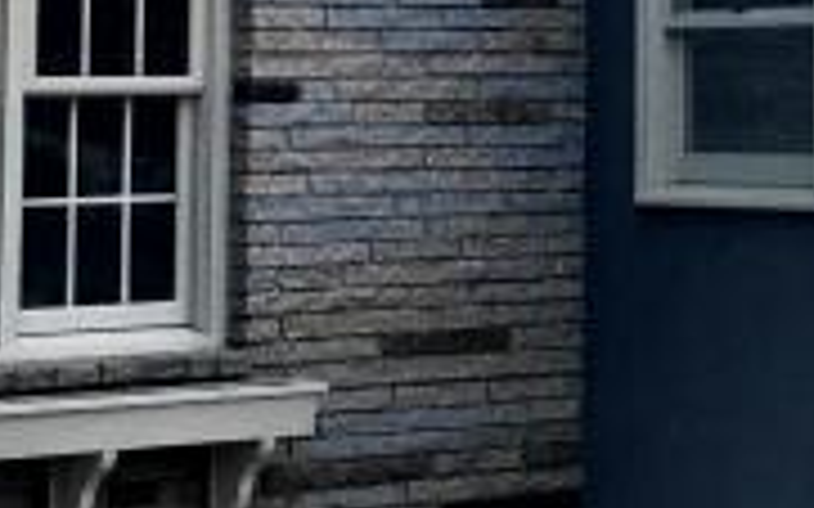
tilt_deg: +6.7
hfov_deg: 11.7
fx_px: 3859
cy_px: -310
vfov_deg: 7.4
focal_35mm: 174
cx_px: 1102
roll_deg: +0.3
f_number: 2.2
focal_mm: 4.15
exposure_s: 1/30
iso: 32
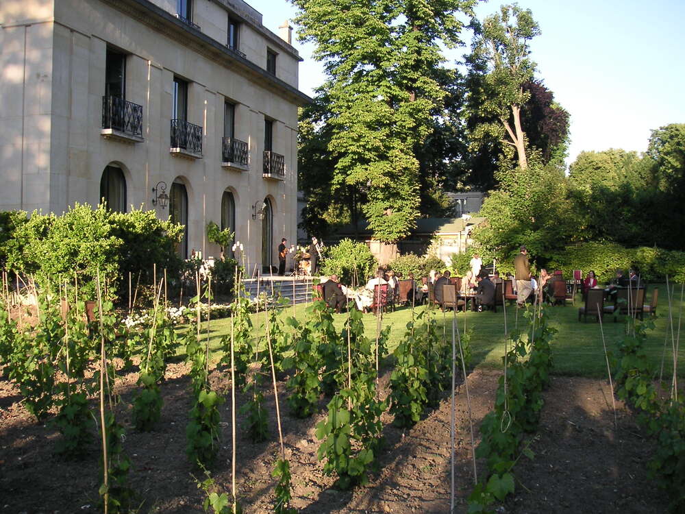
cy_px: 257
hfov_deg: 49.0
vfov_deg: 37.7
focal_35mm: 38
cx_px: 342
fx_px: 752
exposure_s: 1/180
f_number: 2.8
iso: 50
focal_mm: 6
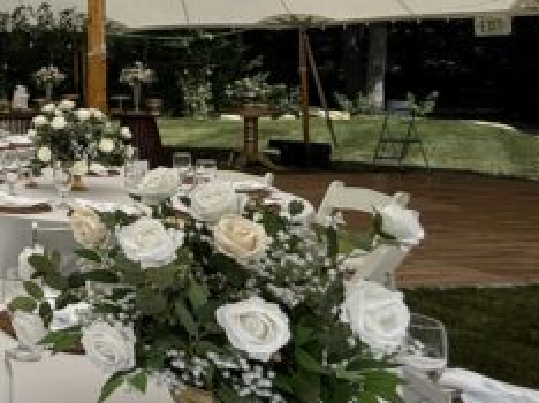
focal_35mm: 46
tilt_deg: -1.9
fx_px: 716
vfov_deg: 30.5
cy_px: 69
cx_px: -221
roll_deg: +3.5
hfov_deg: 29.6
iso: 50
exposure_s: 1/1795
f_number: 2.2
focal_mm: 2.22
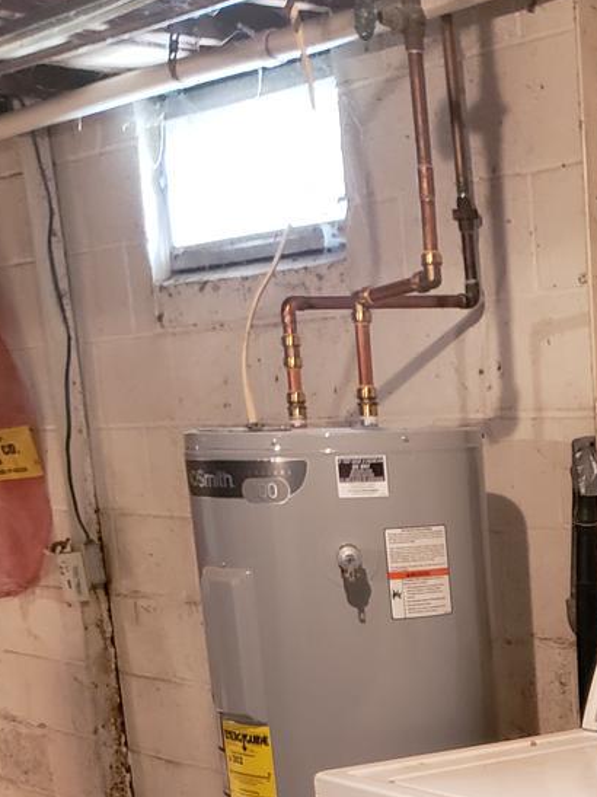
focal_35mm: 73
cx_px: 712
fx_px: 1679
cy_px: 986
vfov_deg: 24.0
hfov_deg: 19.1
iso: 250
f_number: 1.5
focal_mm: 4.3
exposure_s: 1/17
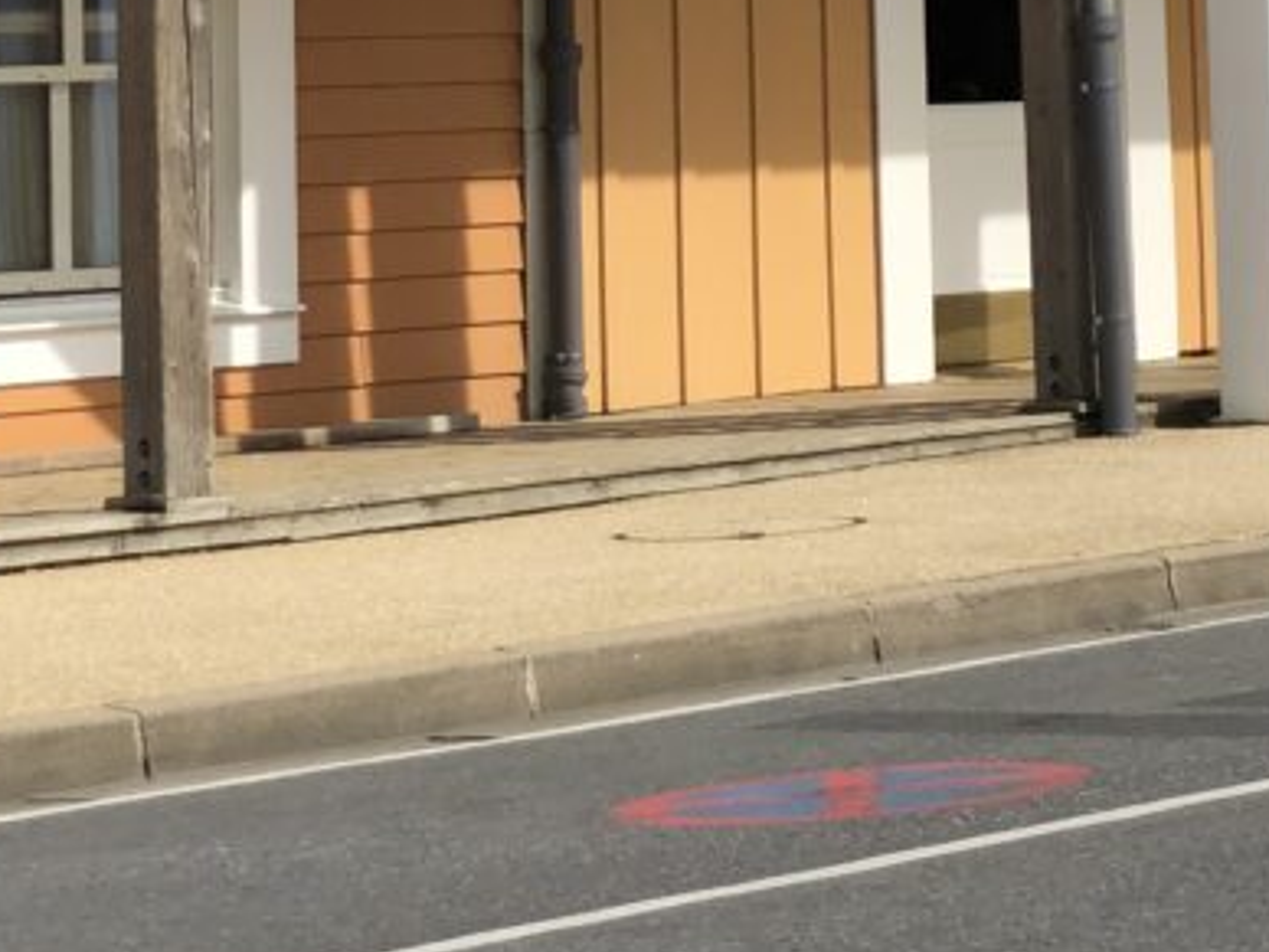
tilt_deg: +7.4
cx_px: 1812
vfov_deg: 9.0
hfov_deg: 11.8
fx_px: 5902
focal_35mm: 161
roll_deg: +2.7
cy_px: -465
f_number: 2.4
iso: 16
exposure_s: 1/1230
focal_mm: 6
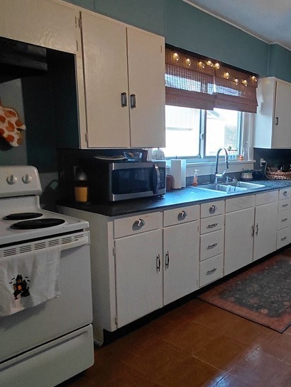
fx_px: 336
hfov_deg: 42.2
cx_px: 272
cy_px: 188
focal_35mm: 30
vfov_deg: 59.9
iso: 250
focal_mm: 1.64
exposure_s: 1/60
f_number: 2.2
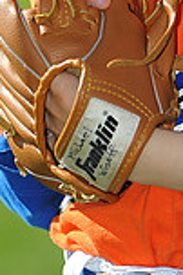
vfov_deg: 2.7
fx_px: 5831
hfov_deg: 1.8
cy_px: -74
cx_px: 212
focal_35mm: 763
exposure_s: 1/1250
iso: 200
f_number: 4
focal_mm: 200
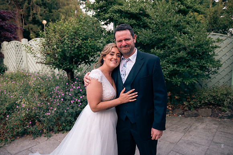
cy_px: 78
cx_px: 116
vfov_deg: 41.1
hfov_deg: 58.7
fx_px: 207
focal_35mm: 32
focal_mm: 32
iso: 200
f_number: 3.5
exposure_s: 1/160
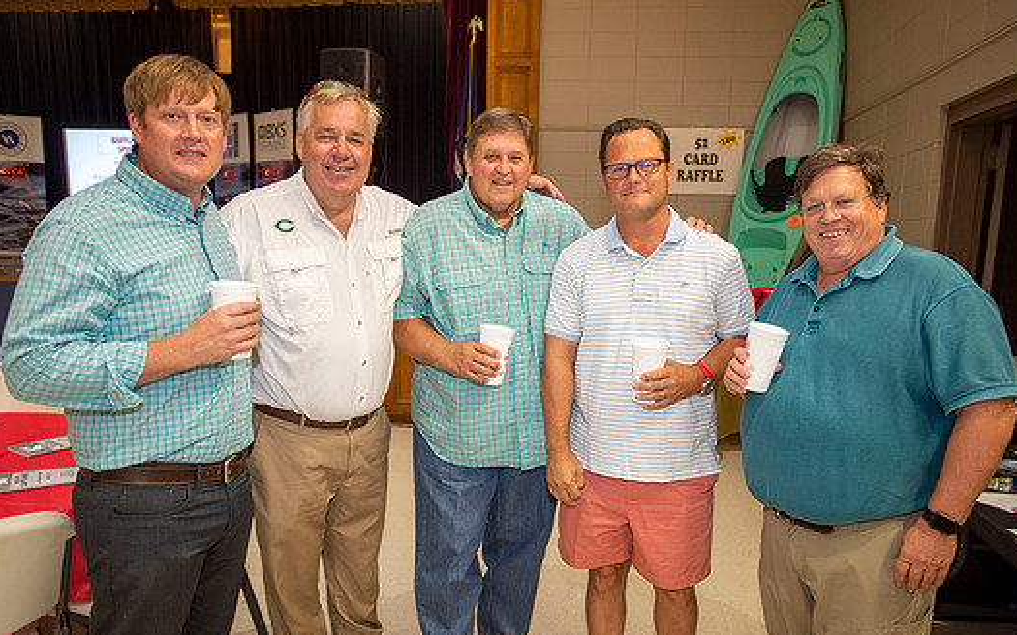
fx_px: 748
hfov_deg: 68.4
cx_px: 521
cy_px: 356
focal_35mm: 27
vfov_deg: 45.9
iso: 1250
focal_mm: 24
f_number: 2.8
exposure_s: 1/100
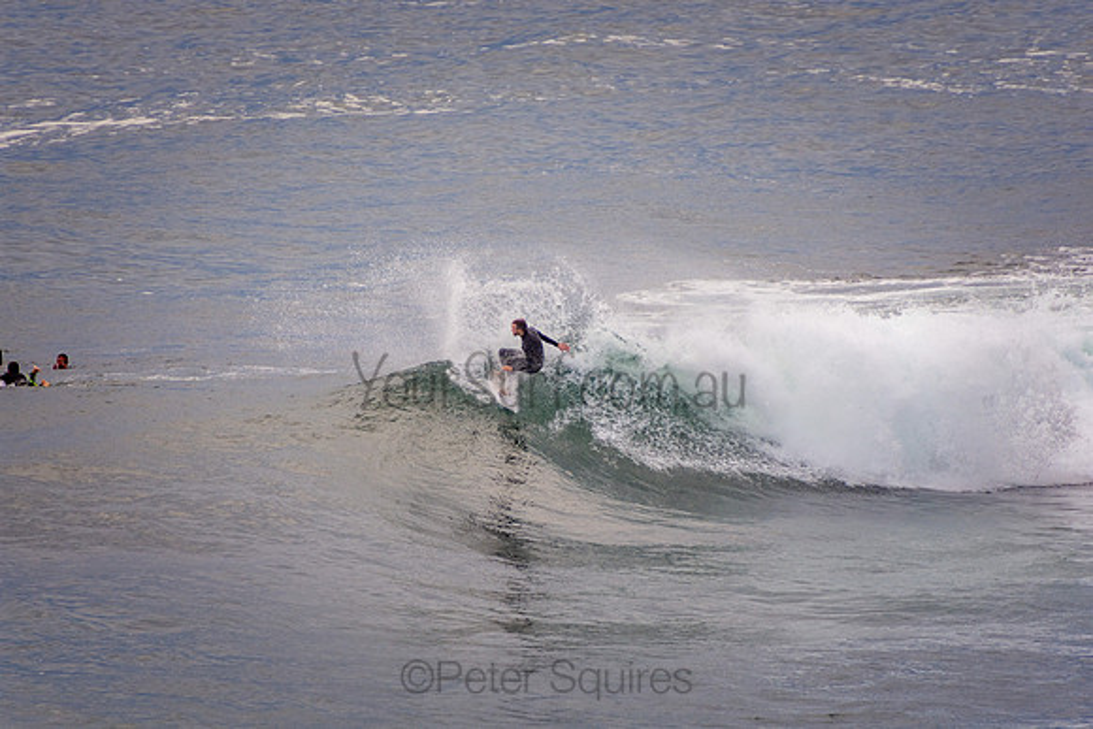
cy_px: 364
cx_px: 546
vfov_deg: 2.3
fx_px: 18220
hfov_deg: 3.4
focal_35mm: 600
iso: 450
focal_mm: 400
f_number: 5.6
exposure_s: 1/800
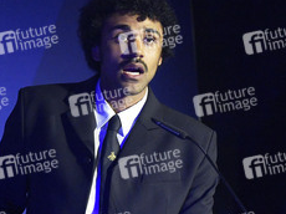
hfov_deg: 6.0
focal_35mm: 330
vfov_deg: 4.5
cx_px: 118
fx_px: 2724
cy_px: 133
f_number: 6.3
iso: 4000
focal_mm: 175
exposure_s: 1/200
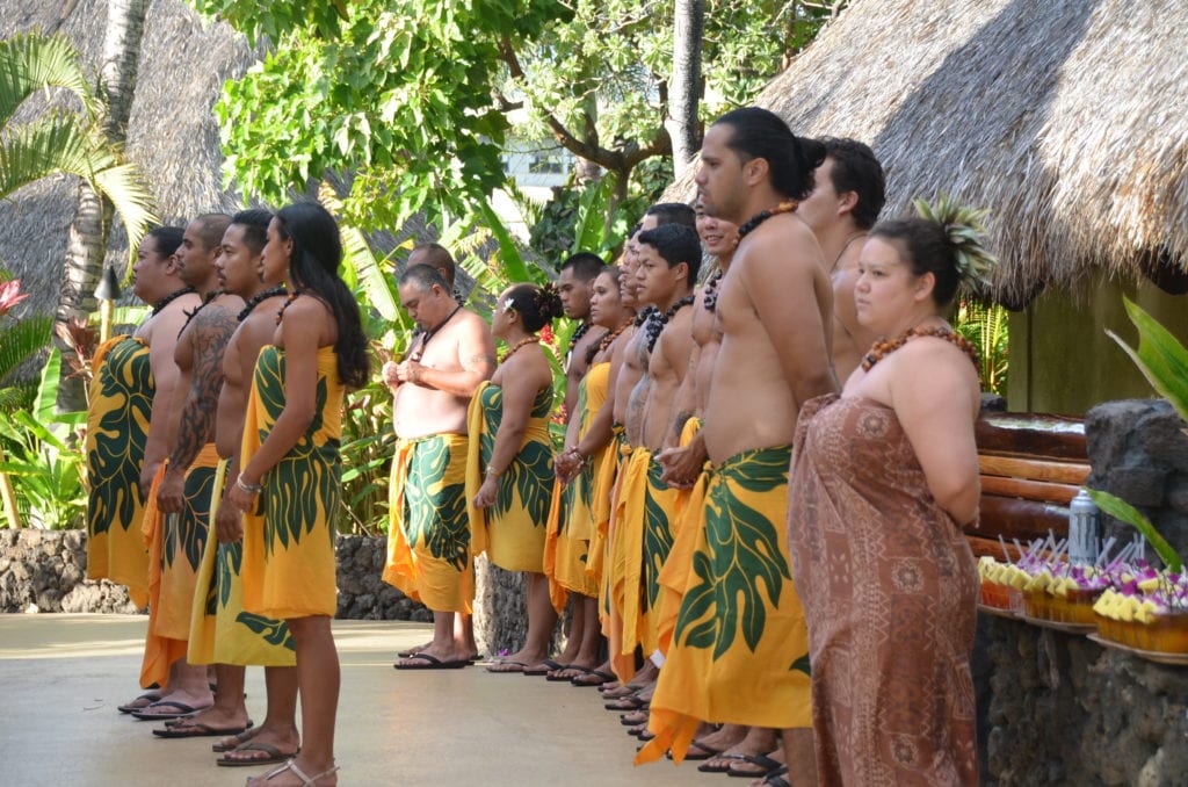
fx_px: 4445
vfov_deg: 10.1
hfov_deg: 15.2
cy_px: 394
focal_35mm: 135
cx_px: 594
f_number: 8
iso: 400
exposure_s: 1/250
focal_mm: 90
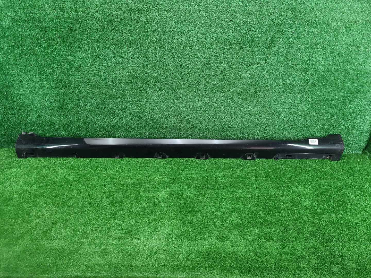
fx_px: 279
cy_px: 139
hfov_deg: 67.3
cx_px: 186
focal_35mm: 26
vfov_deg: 53.1
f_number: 1.8
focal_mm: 5.4
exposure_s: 1/50
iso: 196
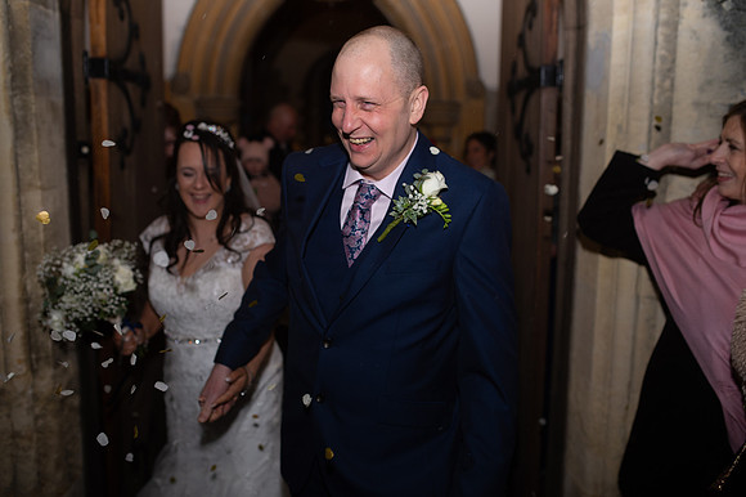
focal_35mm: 35
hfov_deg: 54.5
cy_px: 248
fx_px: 725
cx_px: 373
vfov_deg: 37.8
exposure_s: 1/400
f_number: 2.5
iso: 640
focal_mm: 35
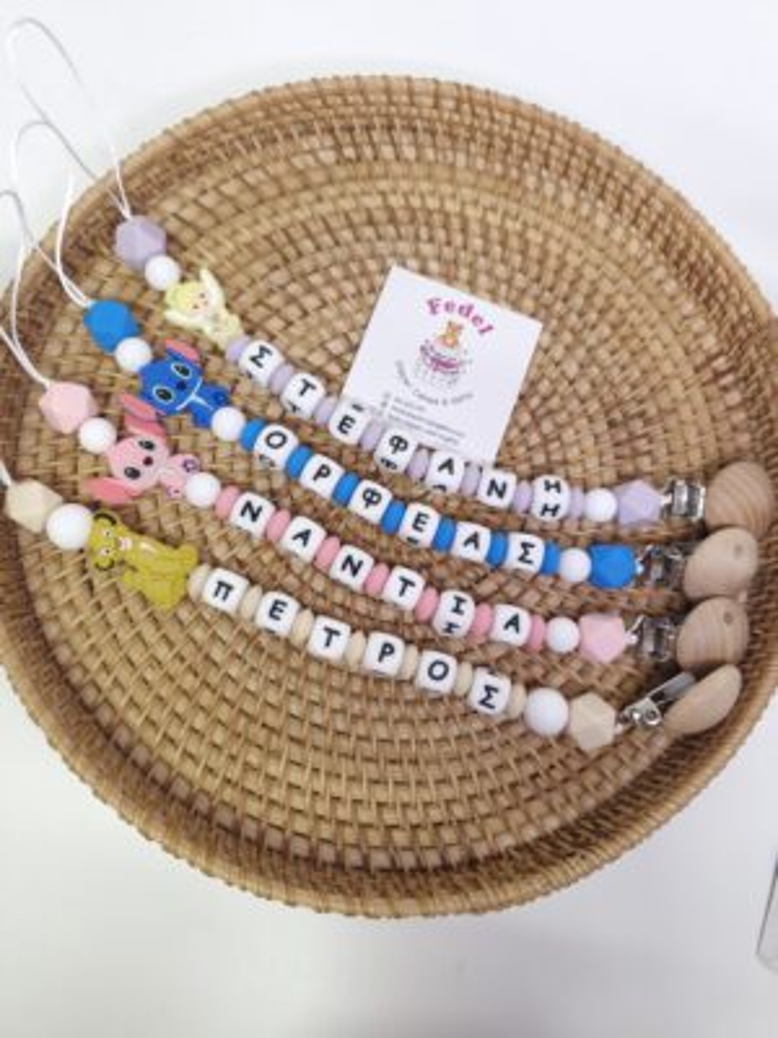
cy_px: 519
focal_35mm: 23
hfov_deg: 58.9
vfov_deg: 73.9
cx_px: 389
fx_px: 689
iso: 160
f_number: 1.8
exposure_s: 1/50
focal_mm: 5.54
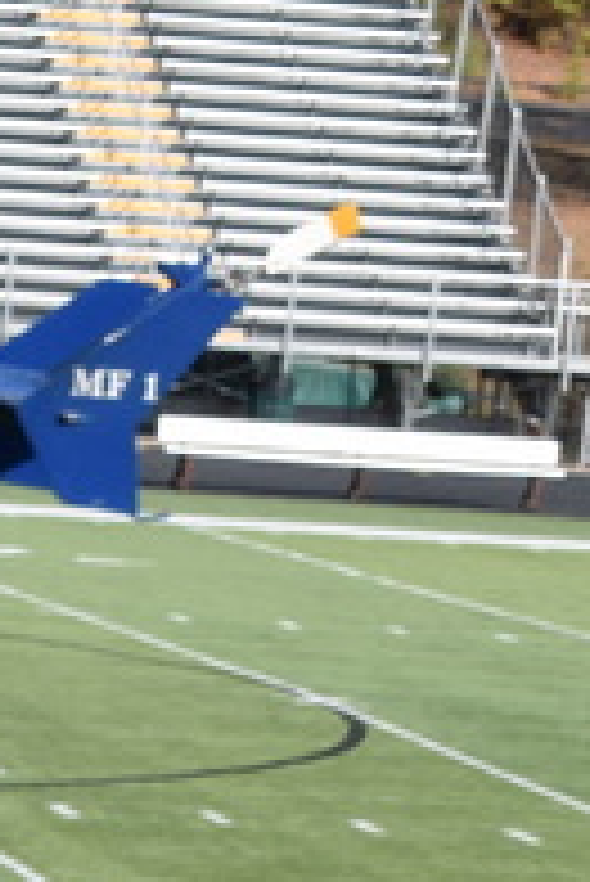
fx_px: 7312
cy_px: 1948
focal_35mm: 298
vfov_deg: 6.6
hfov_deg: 4.5
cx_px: -718
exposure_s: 1/320
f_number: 9
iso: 200
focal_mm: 38
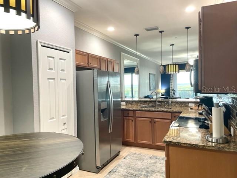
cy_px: 89
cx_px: 118
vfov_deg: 53.1
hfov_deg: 67.3
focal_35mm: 26
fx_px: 178
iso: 160
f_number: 1.6
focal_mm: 4.2
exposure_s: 1/60
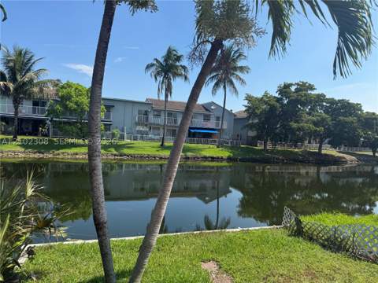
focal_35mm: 24
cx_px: 189
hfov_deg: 71.6
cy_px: 142
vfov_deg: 56.8
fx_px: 262
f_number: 1.78
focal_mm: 6.76
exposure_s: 1/4049
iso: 80
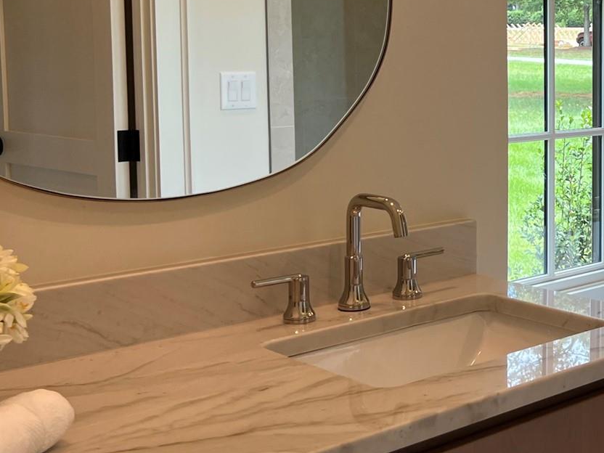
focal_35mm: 64
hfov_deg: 27.8
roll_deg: -0.2
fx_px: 1117
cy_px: 152
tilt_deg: -5.7
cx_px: 650
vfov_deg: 22.8
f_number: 1.5
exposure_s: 1/122
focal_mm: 5.7
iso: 32
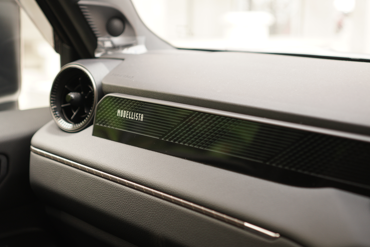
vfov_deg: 24.2
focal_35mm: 56
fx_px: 576
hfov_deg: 35.6
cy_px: 120
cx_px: 175
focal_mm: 35
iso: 400
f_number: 2.5
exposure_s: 1/100
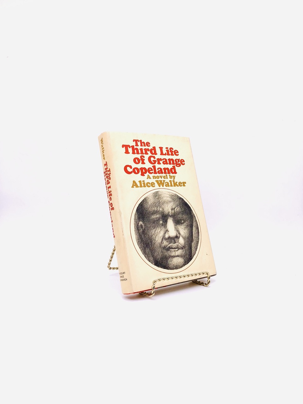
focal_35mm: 28
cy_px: 202
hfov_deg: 49.7
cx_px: 152
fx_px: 327
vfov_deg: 63.4
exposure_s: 1/393
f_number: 1.8
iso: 20
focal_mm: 3.99
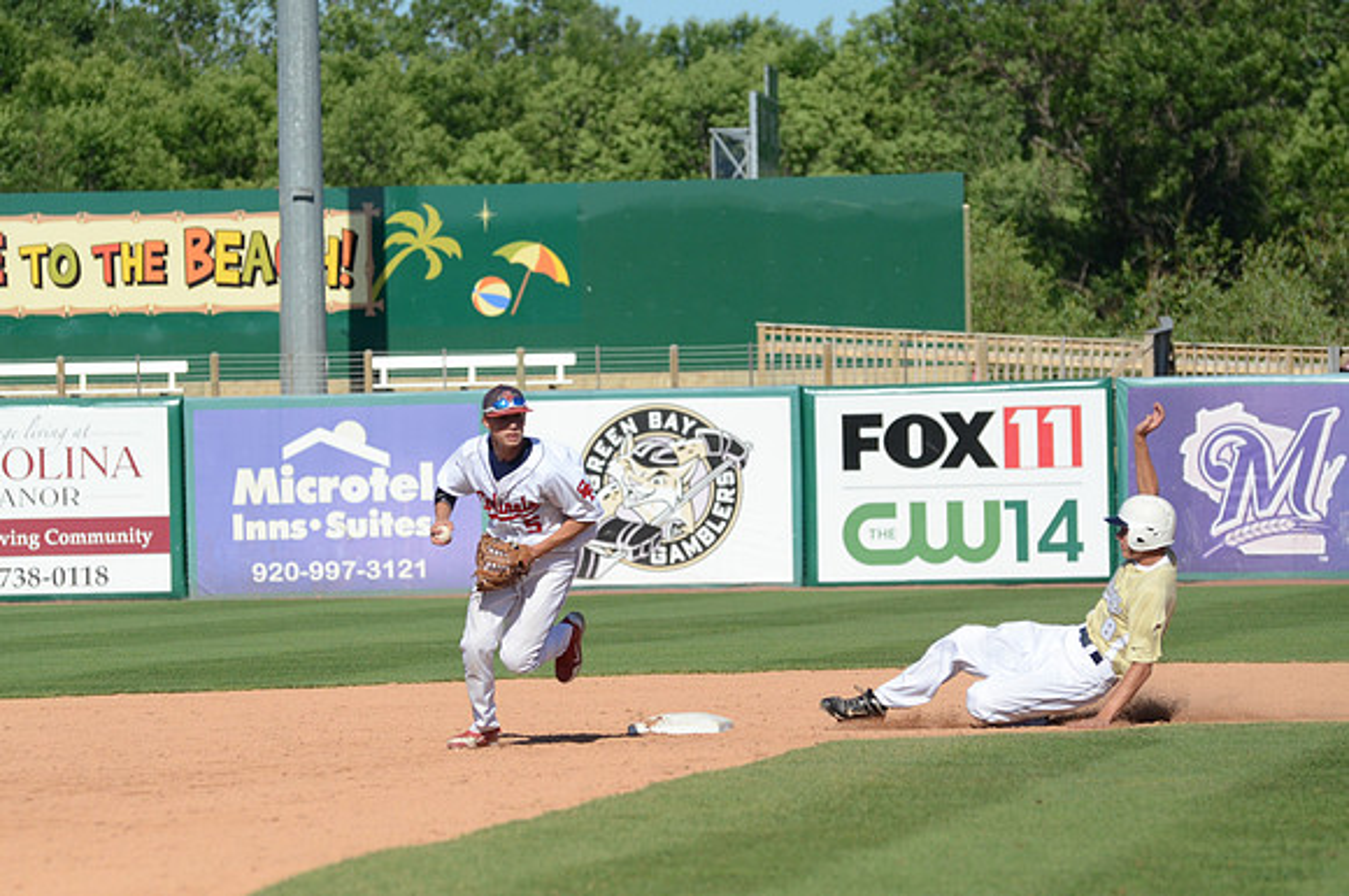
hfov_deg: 8.3
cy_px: 448
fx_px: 9261
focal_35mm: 248
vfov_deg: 5.5
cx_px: 674
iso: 800
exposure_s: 1/8000
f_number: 5
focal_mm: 165
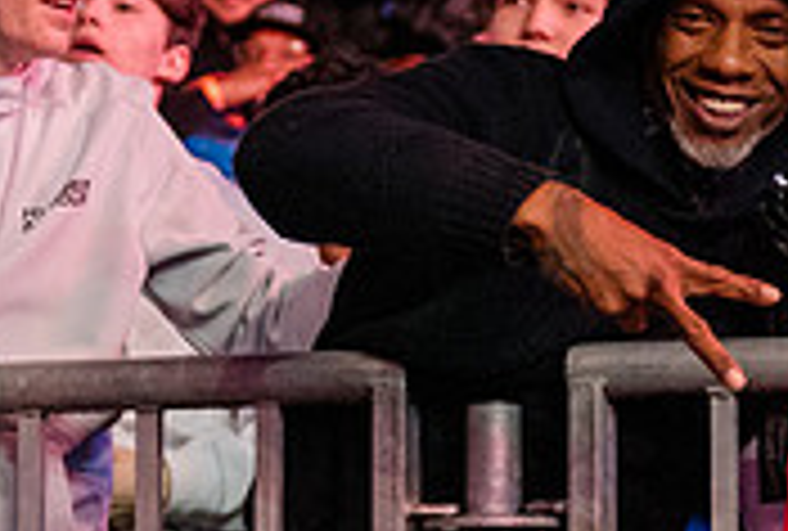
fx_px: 4173
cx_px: 650
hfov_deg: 10.7
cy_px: 349
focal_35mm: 190
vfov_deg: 7.3
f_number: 2.8
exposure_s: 1/200
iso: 6400
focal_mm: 48
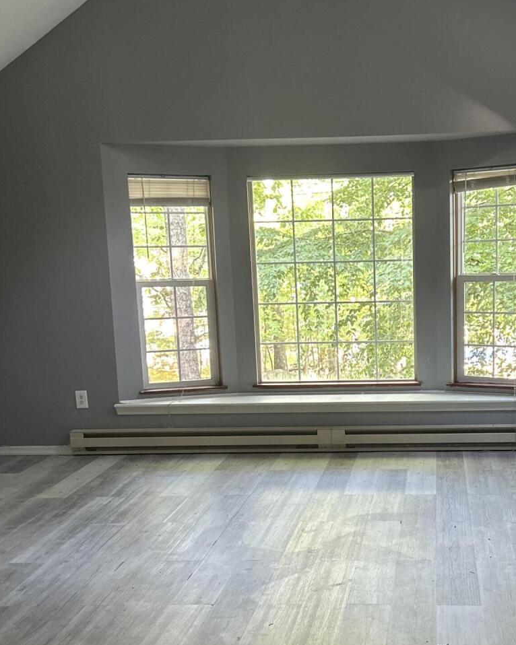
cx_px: 370
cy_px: 423
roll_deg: +1.7
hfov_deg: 28.3
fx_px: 1012
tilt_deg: -9.9
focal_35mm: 53
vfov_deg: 35.1
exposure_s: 1/60
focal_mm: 5.7
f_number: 1.5
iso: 250
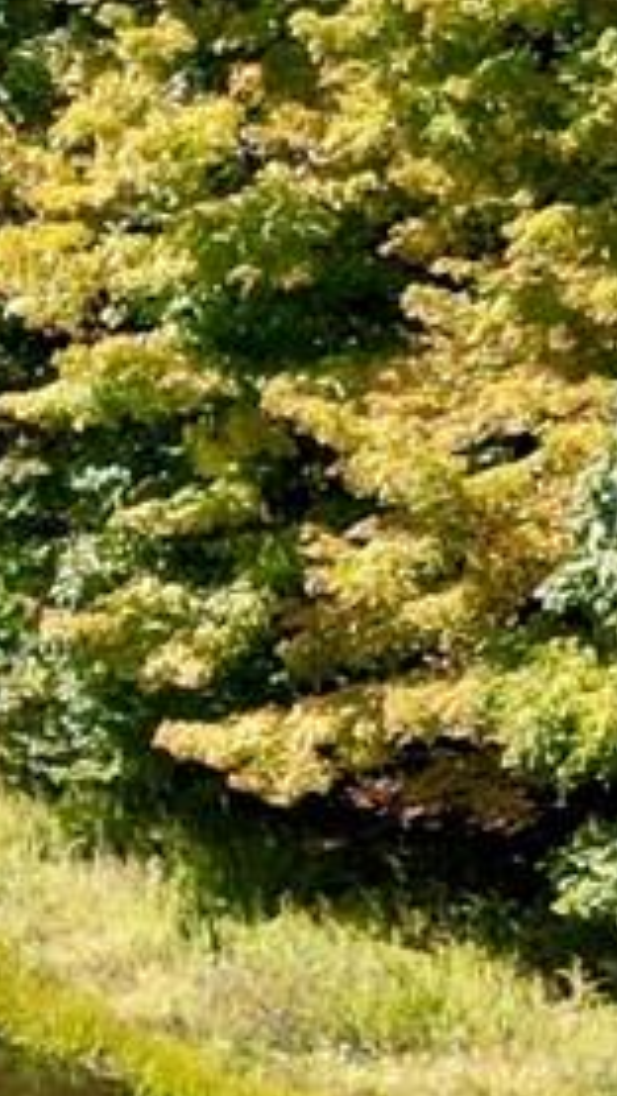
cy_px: 1389
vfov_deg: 10.9
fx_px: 5608
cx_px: -1954
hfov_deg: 5.4
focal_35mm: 193
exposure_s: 1/1250
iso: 100
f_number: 1.7
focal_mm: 6.72
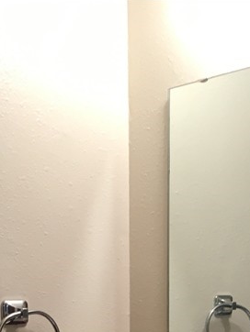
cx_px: 161
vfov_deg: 20.9
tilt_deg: -14.9
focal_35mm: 82
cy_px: 468
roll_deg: +0.0
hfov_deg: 18.0
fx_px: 789
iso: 50
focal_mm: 4.15
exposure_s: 1/30
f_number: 2.2
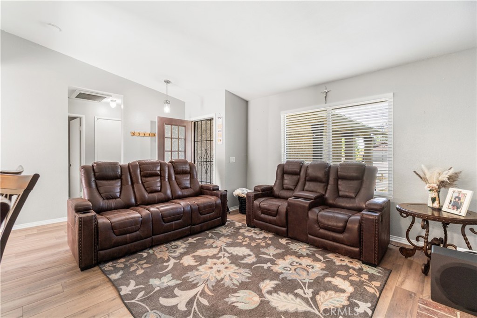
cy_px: 159
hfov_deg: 100.4
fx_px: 199
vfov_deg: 77.3
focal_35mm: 15
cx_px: 238
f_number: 7.1
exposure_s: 1/4
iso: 320
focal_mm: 10
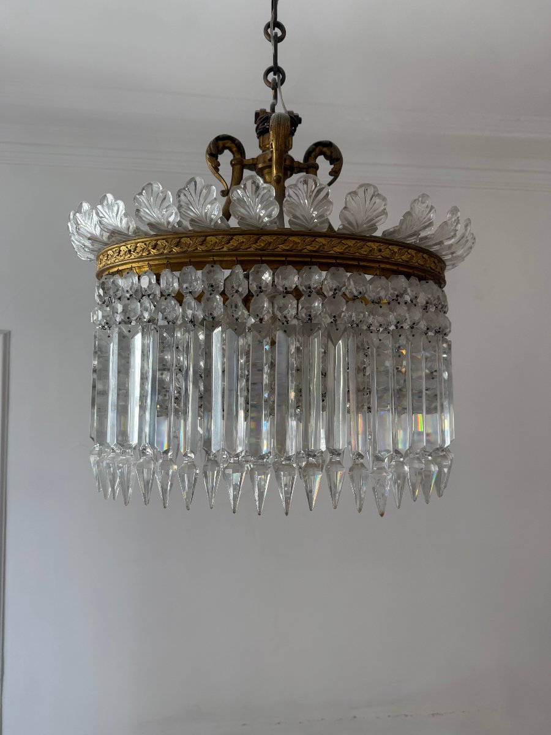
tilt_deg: +0.7
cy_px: 368
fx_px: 509
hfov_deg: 56.8
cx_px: 276
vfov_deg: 71.6
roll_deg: -0.3
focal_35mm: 24
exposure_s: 1/121
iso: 100
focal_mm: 6.76
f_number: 1.78
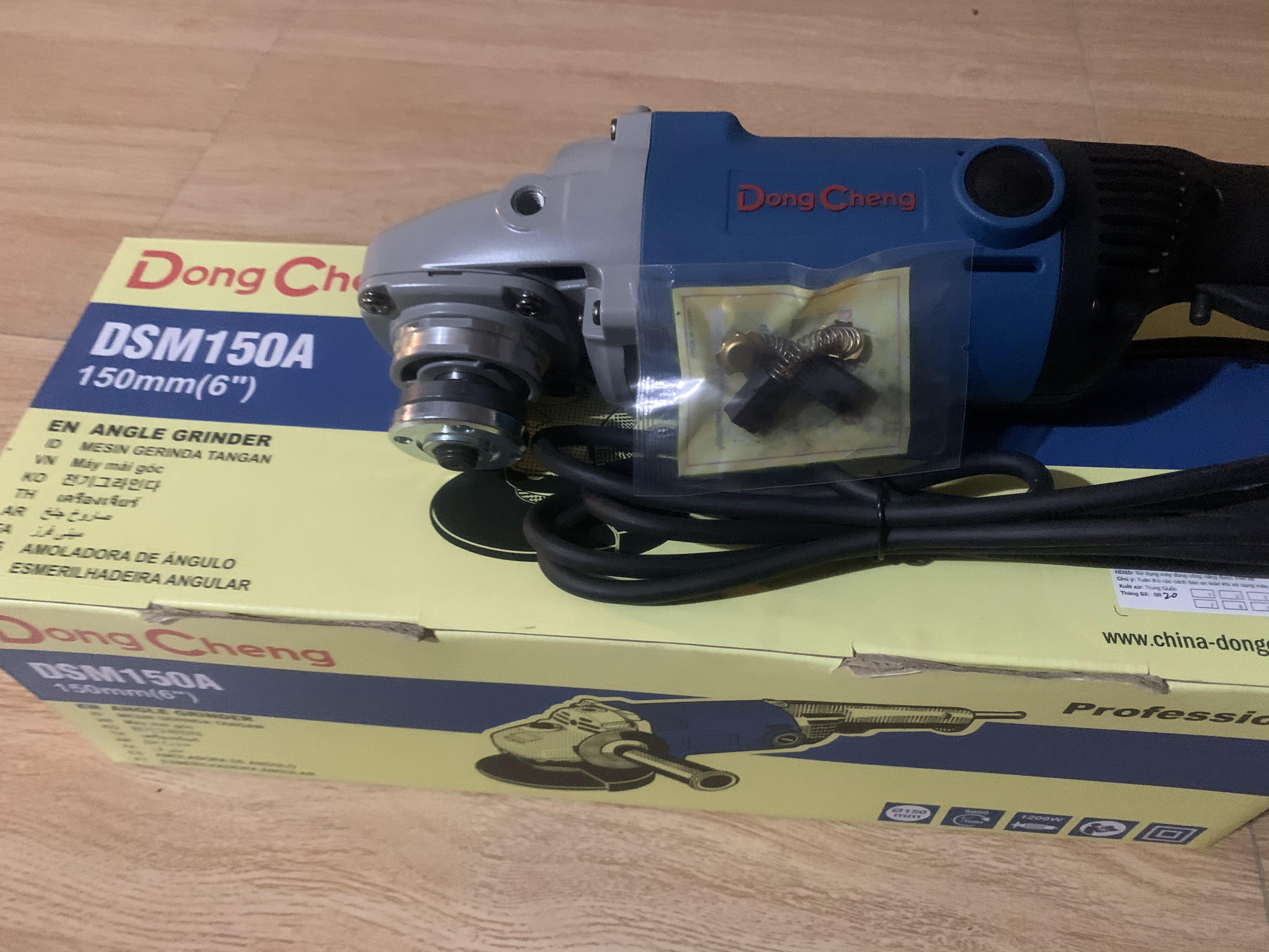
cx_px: 634
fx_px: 953
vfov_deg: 53.1
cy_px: 476
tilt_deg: -54.3
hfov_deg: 67.3
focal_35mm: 26
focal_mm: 4.25
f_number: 1.8
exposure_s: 1/30
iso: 640
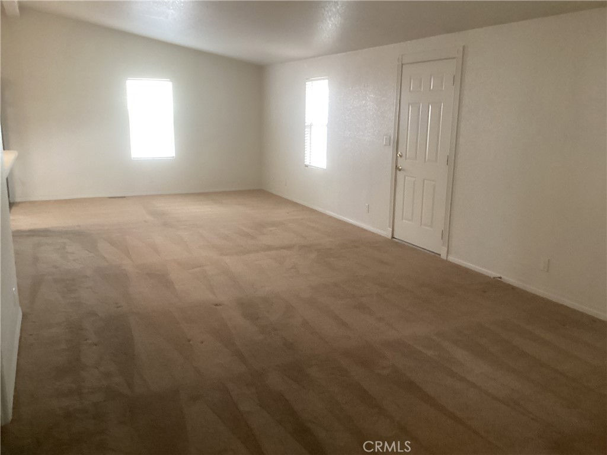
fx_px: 544
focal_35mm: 31
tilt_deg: -10.5
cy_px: 228
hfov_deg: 58.4
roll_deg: -1.2
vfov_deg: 45.4
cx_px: 304
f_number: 2.4
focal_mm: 3.3
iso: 320
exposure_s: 1/40
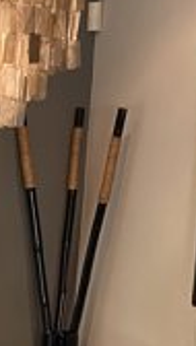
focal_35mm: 107
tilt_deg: -9.9
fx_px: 985
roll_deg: -2.6
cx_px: -75
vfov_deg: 19.2
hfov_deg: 11.0
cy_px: 369
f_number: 1.6
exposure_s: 1/60
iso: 80
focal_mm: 4.2
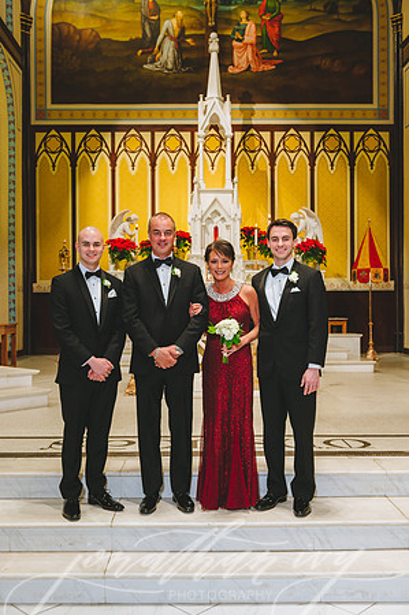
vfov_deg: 50.7
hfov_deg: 35.0
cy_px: 308
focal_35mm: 38
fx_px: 649
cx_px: 204
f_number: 5.6
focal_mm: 38
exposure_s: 1/160
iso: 1600
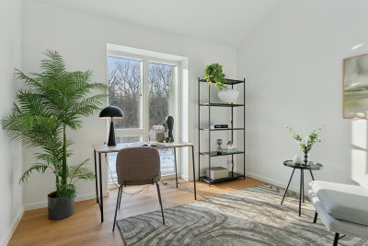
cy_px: 123
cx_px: 184
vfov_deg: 63.3
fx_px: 199
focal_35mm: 20
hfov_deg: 85.4
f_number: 8
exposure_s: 1/50
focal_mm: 13
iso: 200
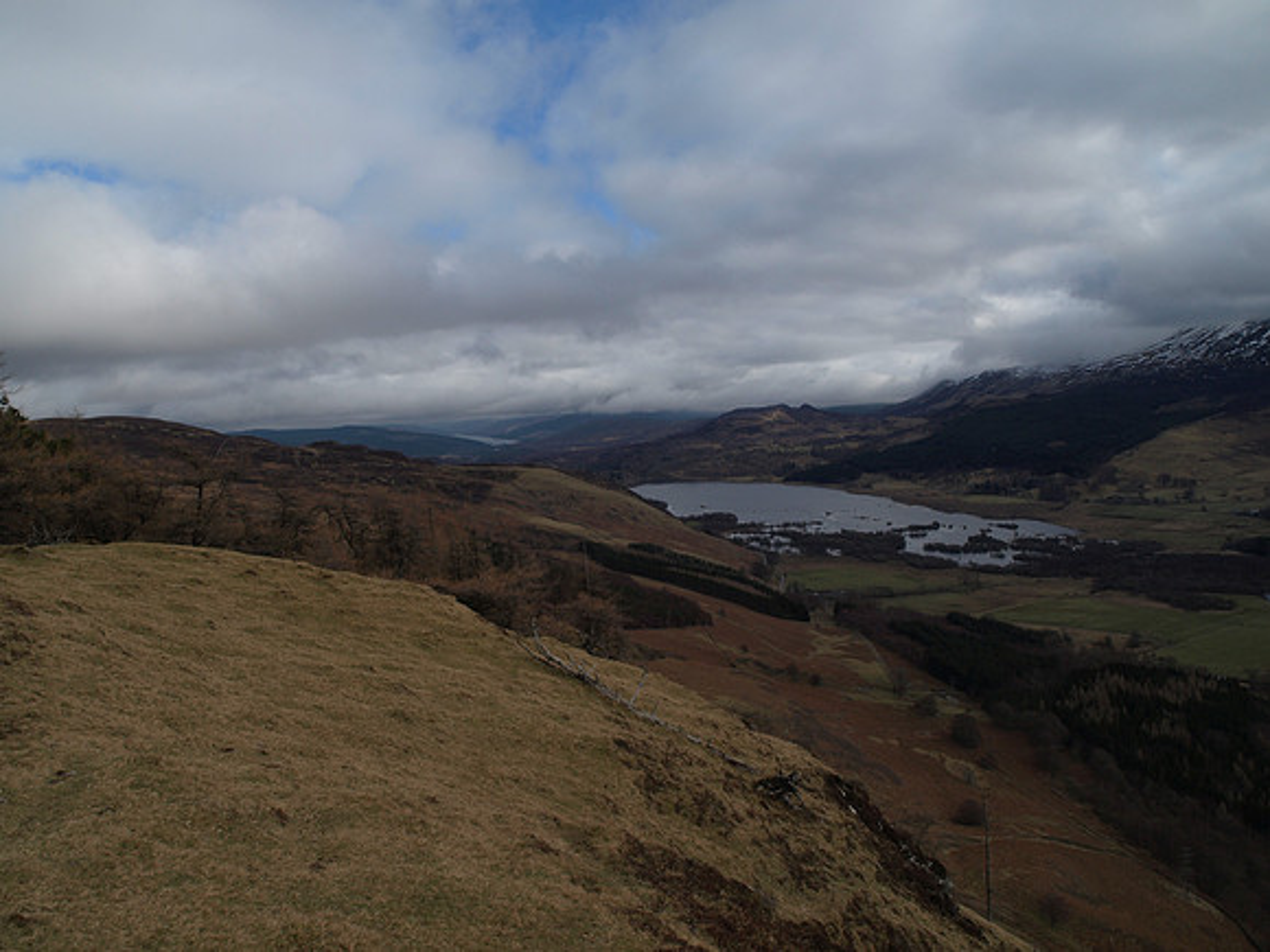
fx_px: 881
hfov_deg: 71.6
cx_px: 635
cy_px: 476
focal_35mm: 24
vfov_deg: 56.8
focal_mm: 12
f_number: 8
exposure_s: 1/640
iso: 200
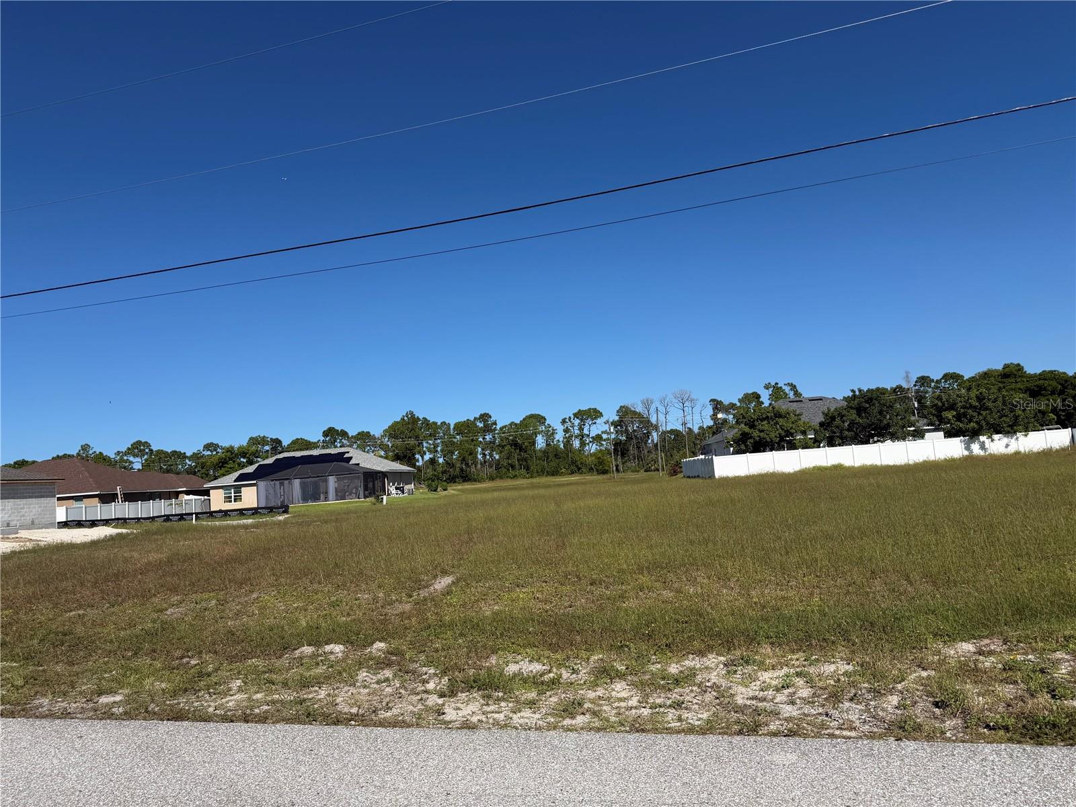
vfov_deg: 56.8
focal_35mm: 24
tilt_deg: +2.2
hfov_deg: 71.6
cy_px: 404
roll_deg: +2.7
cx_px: 538
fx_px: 746
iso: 80
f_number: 1.78
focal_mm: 6.76
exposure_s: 1/7353
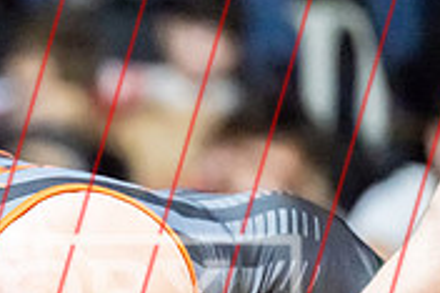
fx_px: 8059
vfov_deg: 2.1
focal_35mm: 660
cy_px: 309
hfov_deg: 3.1
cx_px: -165
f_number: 2.8
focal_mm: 200
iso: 16000
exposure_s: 1/500
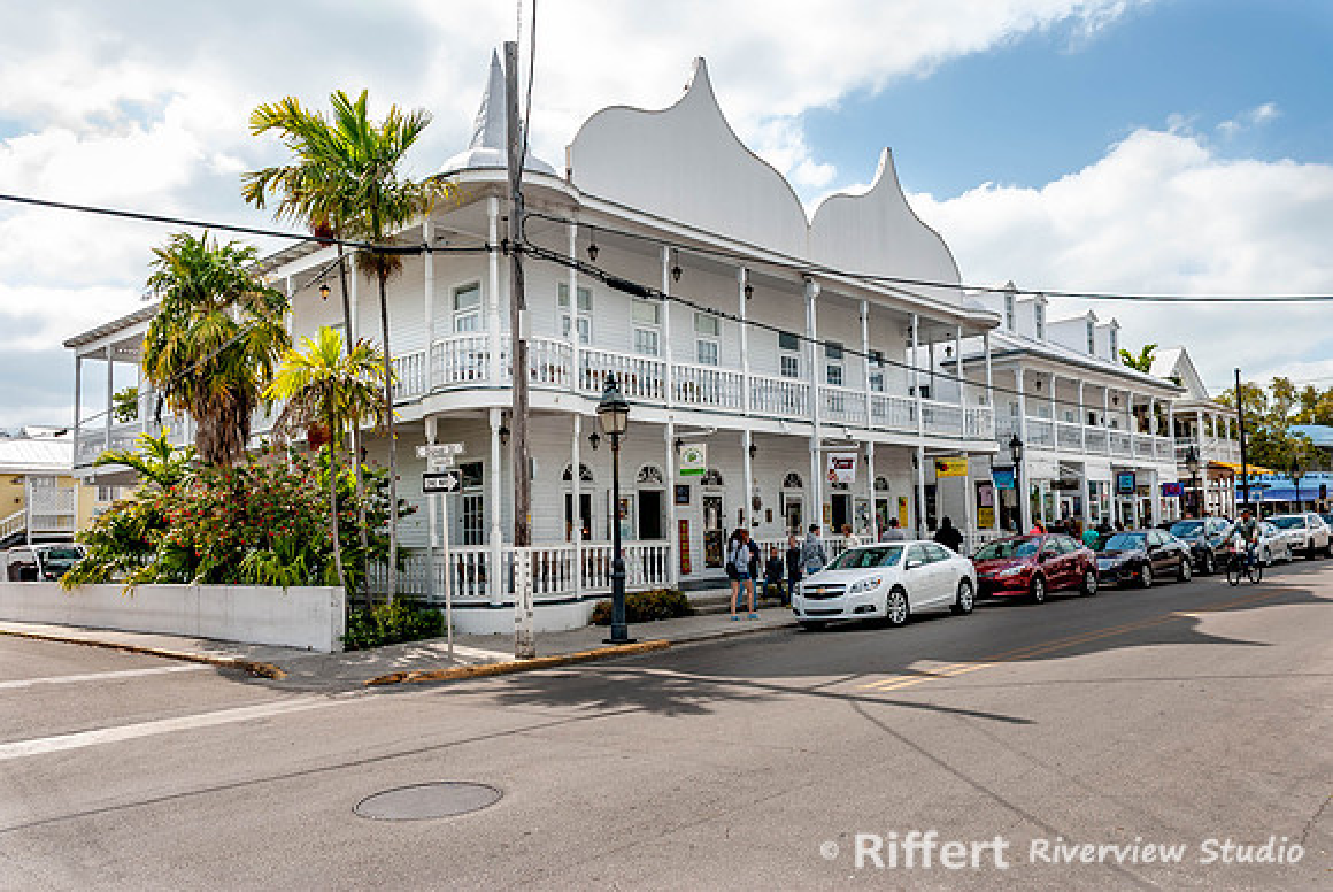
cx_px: 666
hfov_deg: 67.3
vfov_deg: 48.0
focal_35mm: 27
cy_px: 446
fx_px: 1001
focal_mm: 18
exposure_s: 1/200
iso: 100
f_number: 7.1
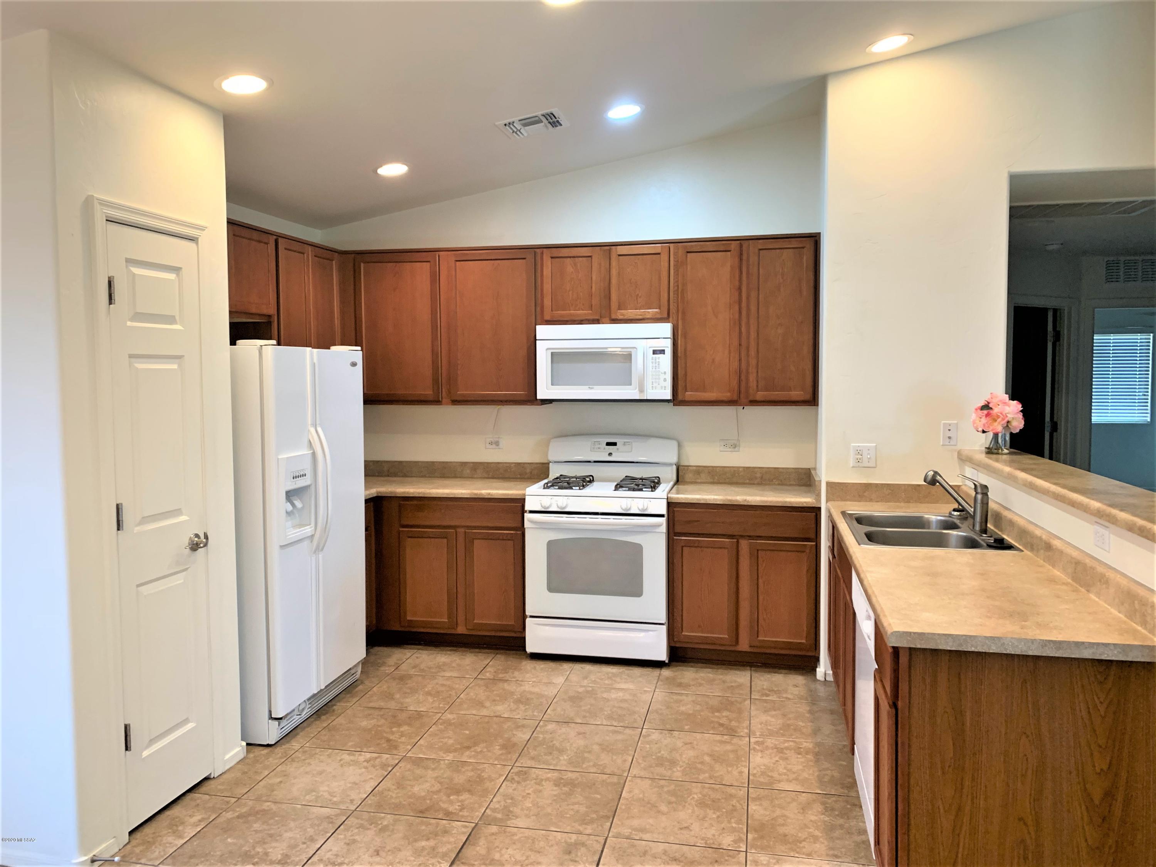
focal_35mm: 26
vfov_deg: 53.1
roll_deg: +0.3
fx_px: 868
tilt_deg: -2.5
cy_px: 434
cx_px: 578
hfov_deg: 67.3
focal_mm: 4.25
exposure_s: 1/60
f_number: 1.8
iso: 125
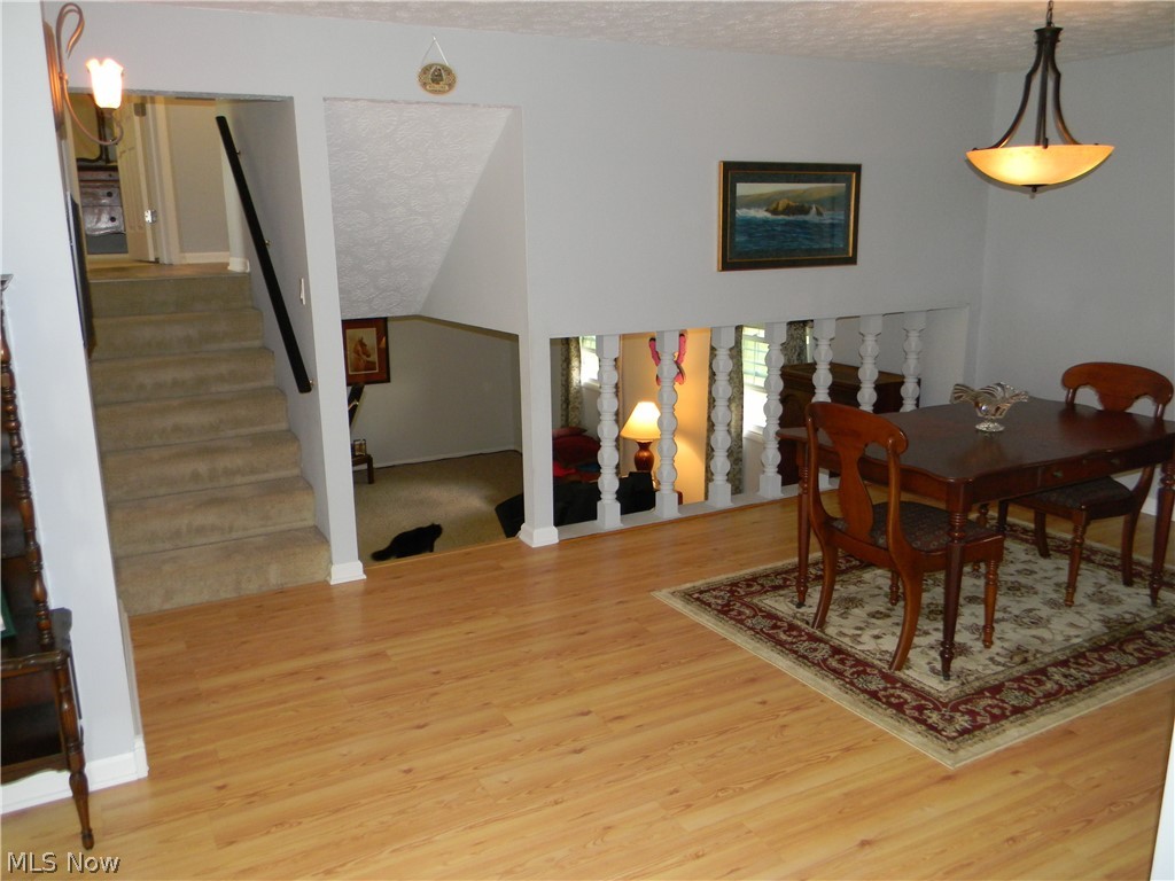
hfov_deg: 63.4
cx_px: 588
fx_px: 950
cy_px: 440
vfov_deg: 49.7
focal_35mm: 28
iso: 200
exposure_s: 1/26
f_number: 3.5
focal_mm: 5
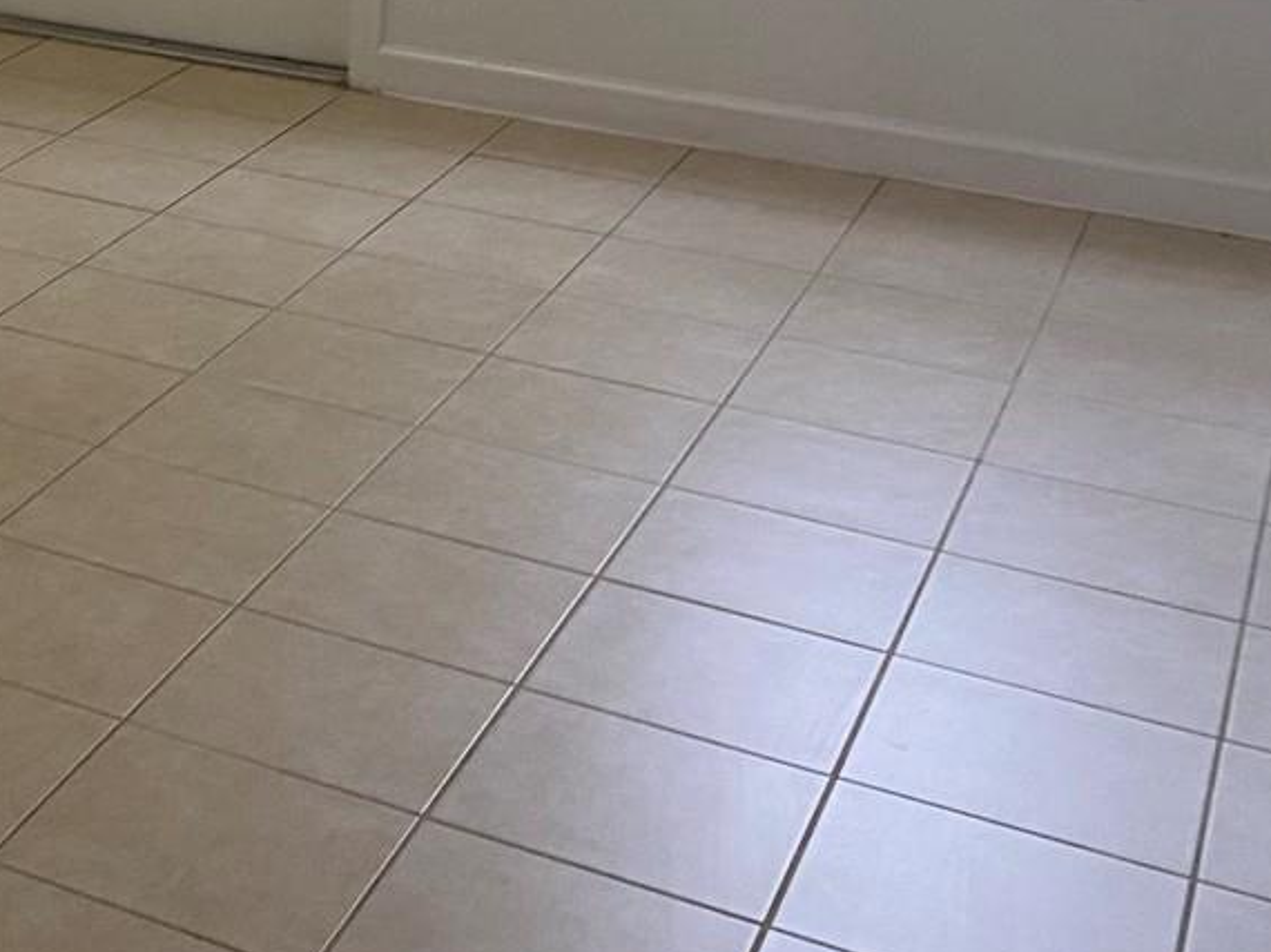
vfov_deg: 18.8
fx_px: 2679
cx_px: -301
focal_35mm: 73
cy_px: -247
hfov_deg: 24.0
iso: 100
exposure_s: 1/60
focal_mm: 4.25
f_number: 1.8
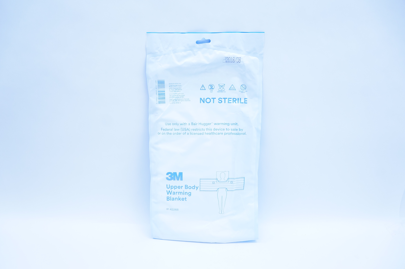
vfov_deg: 47.8
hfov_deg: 67.4
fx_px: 303
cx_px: 202
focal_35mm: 27
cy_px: 134
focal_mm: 18
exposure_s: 1/125
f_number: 5.6
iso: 800
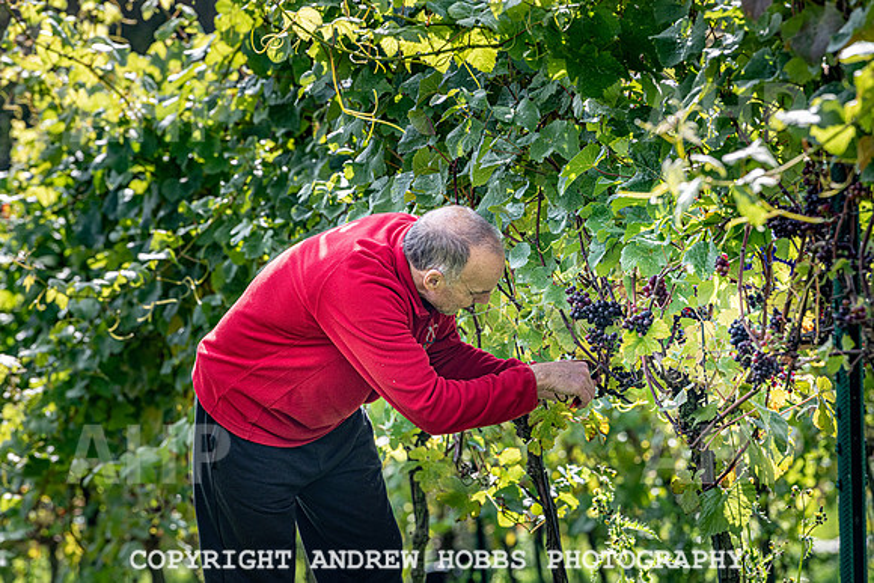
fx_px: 4856
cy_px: 292
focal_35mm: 200
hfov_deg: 10.3
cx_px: 437
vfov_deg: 6.9
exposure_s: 1/640
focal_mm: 200
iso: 280
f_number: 5.6
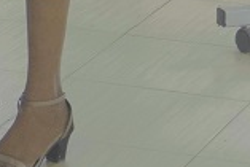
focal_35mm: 305
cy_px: -223
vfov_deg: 4.4
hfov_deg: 6.5
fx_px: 2120
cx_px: -315
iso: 2500
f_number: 5
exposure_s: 1/40
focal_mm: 32
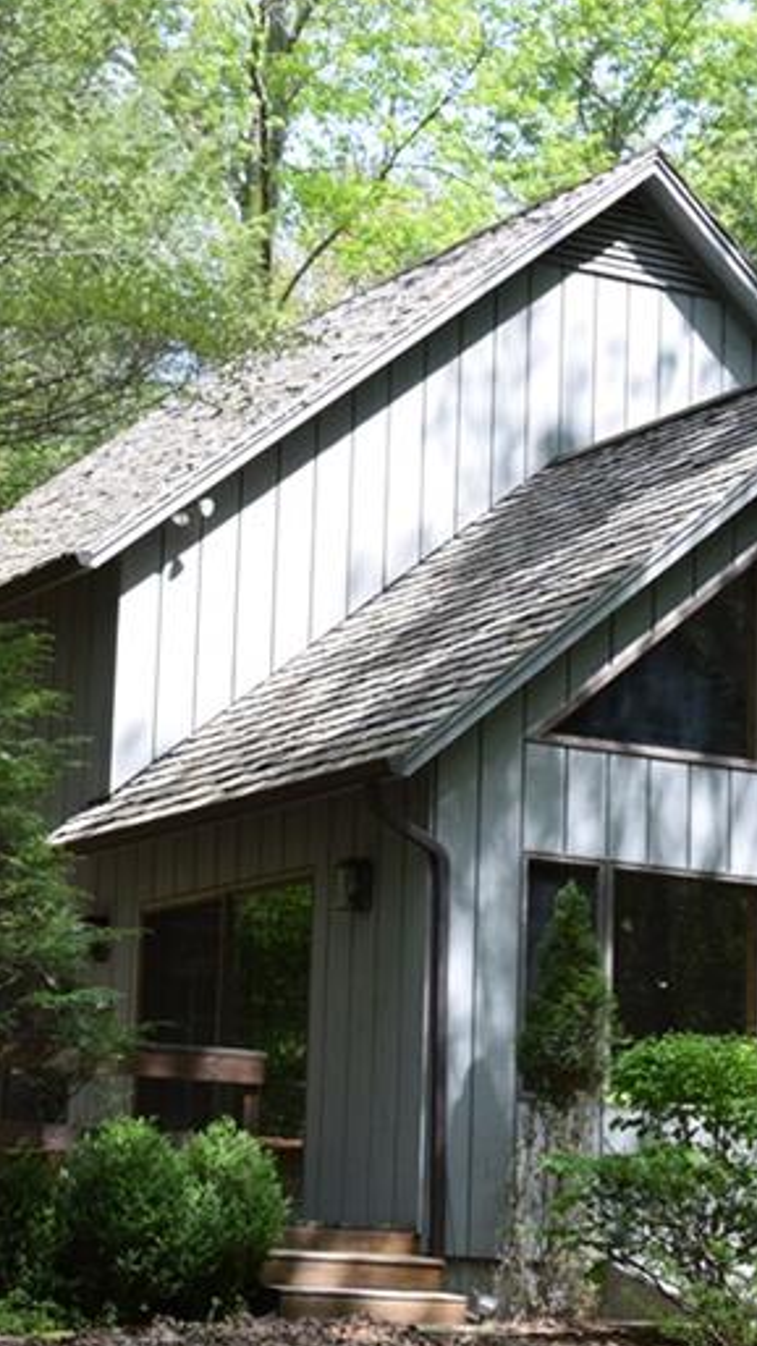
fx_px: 3464
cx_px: 453
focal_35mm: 97
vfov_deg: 22.0
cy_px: 731
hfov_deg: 12.5
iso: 400
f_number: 8
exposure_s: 1/250
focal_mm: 31
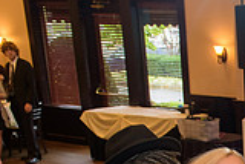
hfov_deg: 20.1
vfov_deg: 14.7
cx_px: 368
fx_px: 593
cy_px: 246
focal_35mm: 87
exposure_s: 1/125
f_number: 3.2
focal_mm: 24
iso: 1600
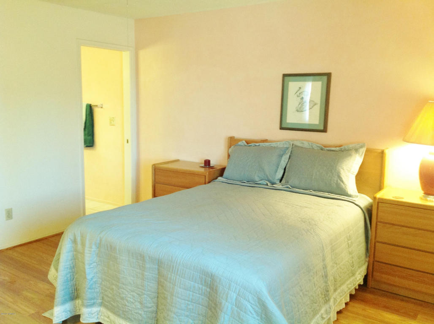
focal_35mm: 35
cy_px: 162
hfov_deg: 52.7
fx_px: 438
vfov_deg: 40.6
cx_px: 217
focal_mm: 4.28
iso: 125
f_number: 2.4
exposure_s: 1/15
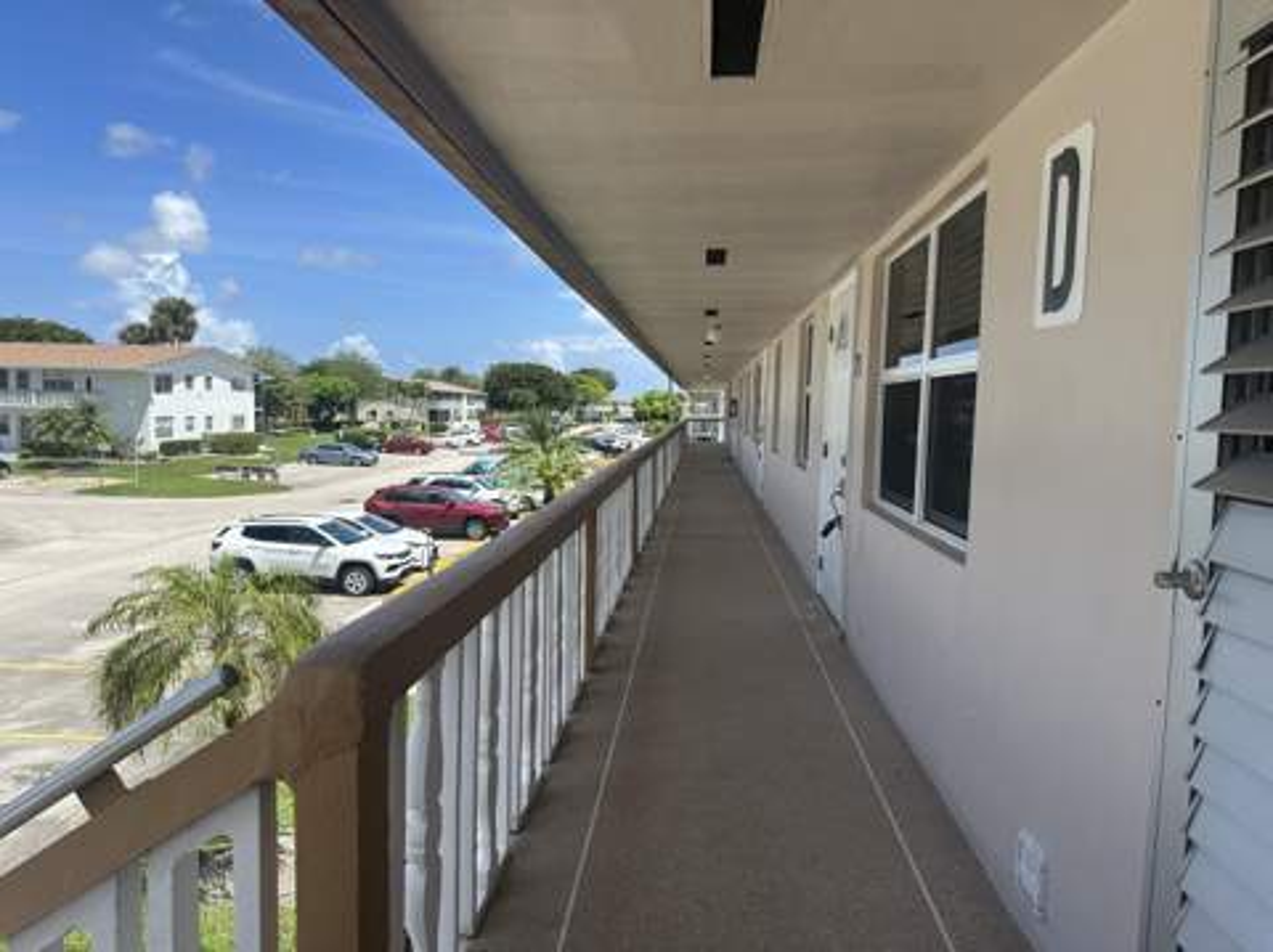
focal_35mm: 24
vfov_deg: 56.7
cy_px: 476
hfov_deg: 71.7
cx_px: 636
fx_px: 882
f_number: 1.78
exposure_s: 1/3861
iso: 80
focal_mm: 6.86
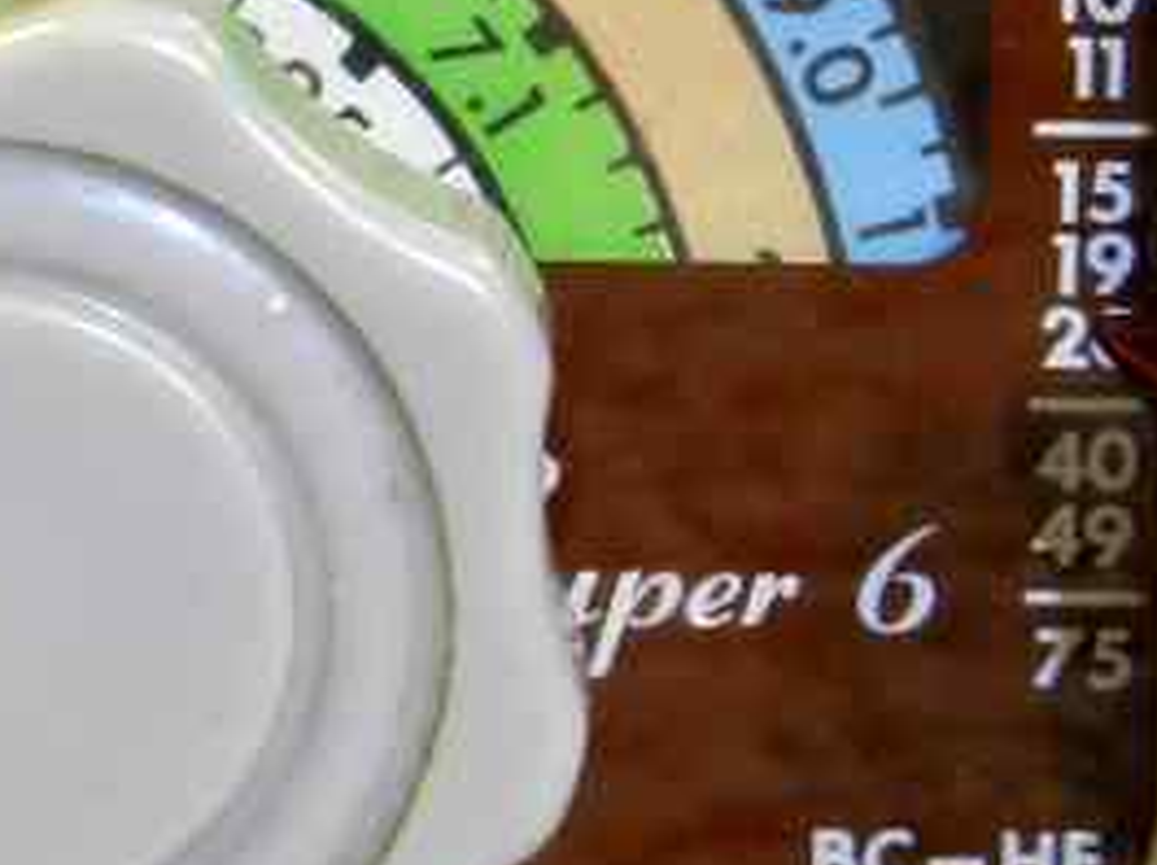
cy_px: 218
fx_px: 9813
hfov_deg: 6.7
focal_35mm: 294
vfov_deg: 5.0
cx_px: 13
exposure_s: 1/30
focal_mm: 13.5
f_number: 4.8
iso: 250
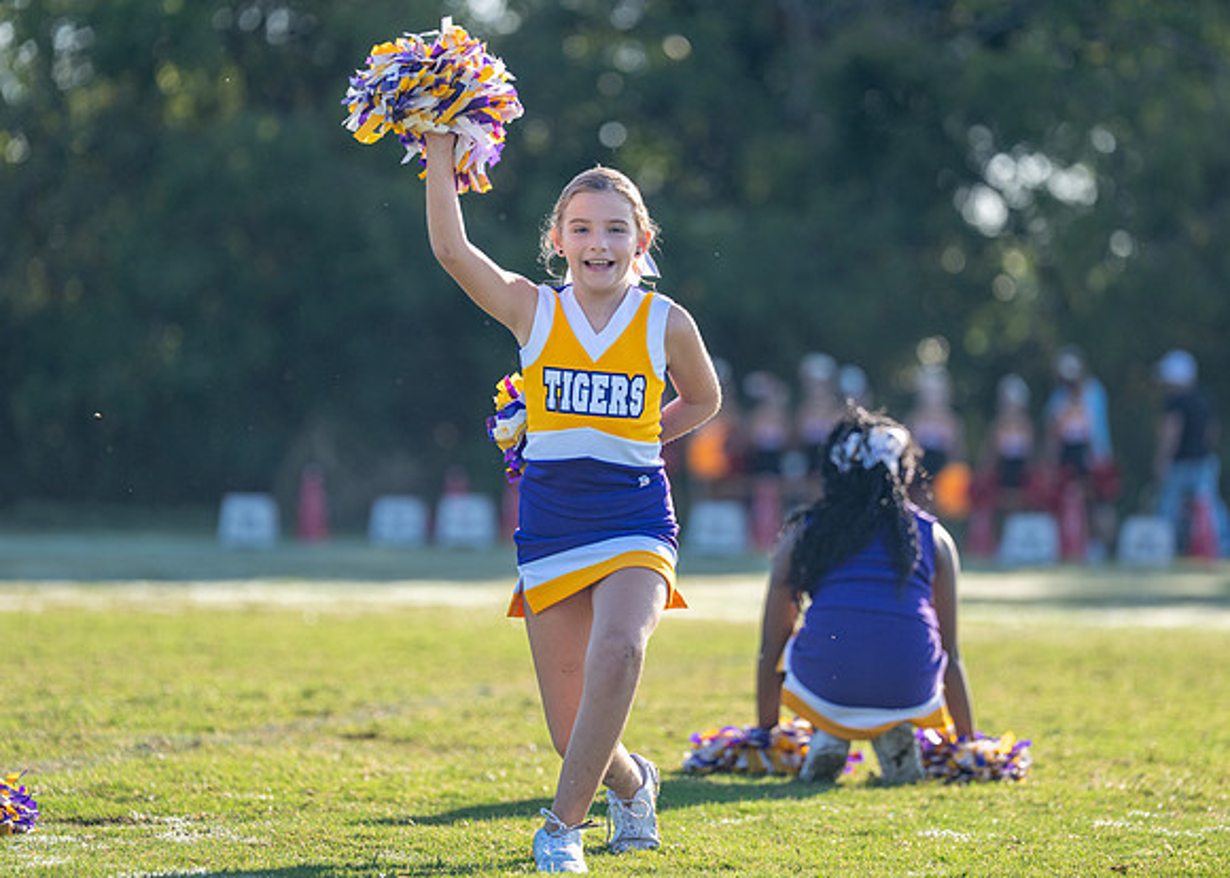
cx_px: 638
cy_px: 388
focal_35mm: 194
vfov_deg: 7.4
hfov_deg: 10.4
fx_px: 6783
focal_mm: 164
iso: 400
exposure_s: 1/2000
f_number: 2.8
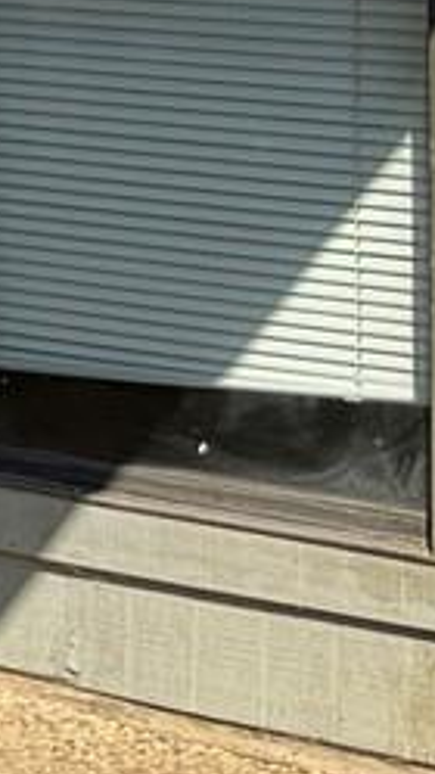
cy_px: -348
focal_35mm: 215
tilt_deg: -0.1
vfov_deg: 9.8
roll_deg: +0.4
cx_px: -1665
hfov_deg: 4.8
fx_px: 4410
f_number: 1.78
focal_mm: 6.76
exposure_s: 1/1767
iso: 80
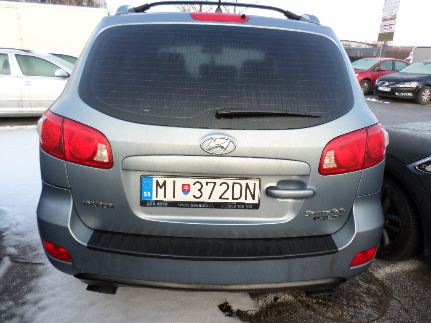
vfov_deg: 54.9
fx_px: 311
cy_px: 162
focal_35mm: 25
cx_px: 216
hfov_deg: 69.4
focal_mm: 4.5
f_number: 2.5
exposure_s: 1/125
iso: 80
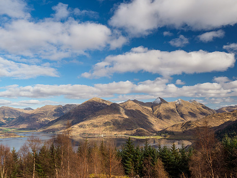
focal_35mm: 27
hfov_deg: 65.2
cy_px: 94
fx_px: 185
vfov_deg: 51.3
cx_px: 110
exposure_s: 1/200
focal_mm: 12
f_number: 7.1
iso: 200
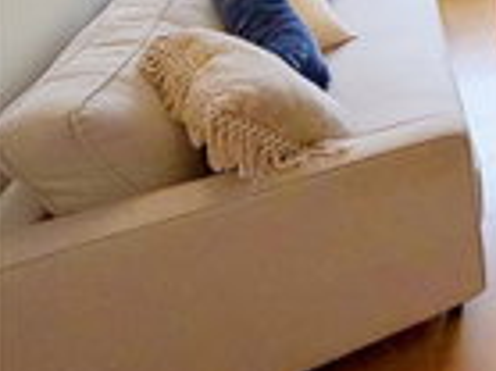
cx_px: 758
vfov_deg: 26.7
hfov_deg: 27.9
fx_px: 616
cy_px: -146
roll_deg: -0.3
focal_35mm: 43
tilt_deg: -9.9
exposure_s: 1/120
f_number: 2.2
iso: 200
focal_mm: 2.22
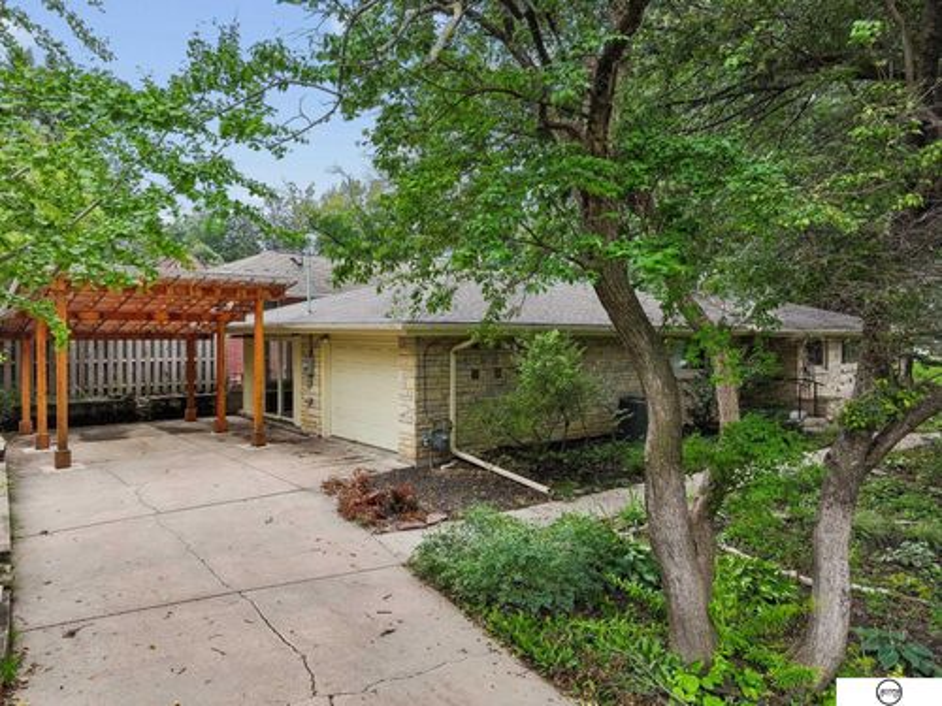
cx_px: 471
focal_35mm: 24
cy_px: 353
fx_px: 653
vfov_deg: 56.8
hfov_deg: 71.6
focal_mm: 12.3
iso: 200
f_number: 8
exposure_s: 1/6
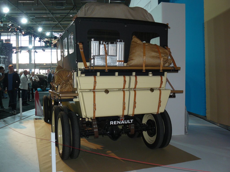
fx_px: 239
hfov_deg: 51.4
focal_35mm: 36
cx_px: 115
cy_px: 86
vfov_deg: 39.7
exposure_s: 1/40
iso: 125
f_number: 2.8
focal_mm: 6
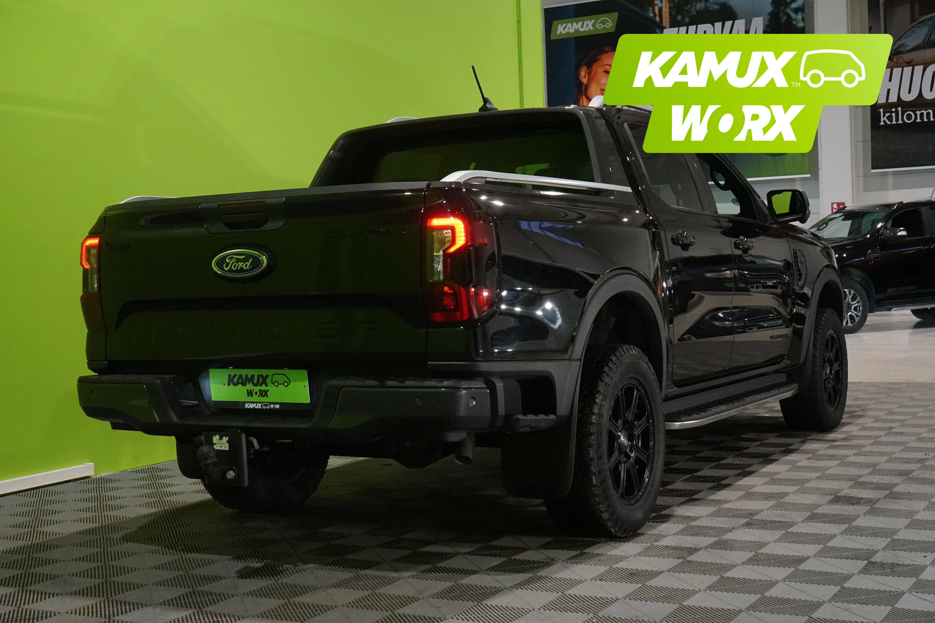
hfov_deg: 40.3
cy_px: 312
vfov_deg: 27.5
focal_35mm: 49
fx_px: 1273
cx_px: 468
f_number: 13
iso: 6400
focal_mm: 49
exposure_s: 1/80
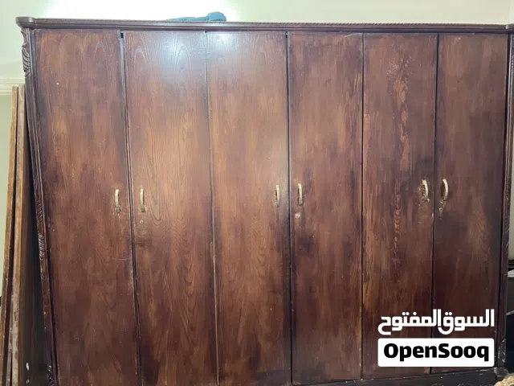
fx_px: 386
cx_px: 257
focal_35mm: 26
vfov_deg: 53.1
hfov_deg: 67.3
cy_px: 193
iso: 500
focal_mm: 5.7
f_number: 1.5
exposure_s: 1/50
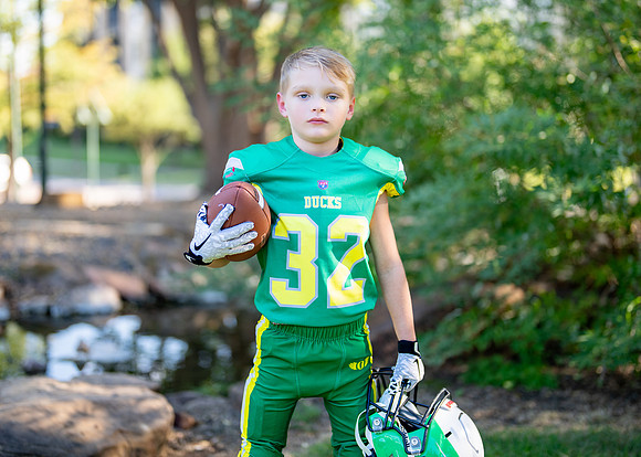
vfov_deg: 23.7
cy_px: 197
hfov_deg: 32.8
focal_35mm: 60
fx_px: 1089
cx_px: 326
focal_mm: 50
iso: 100
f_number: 1.2
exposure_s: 1/800
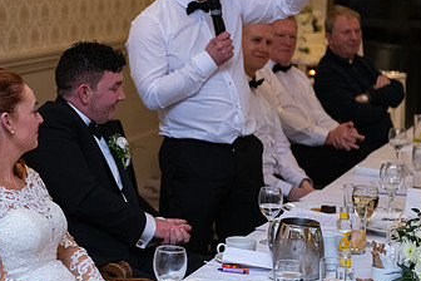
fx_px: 1415
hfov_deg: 16.9
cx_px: 132
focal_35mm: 121
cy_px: 110
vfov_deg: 11.3
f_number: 3.5
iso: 1000
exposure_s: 1/160
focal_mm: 70
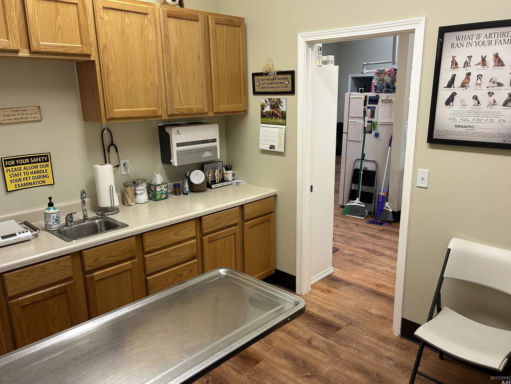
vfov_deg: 51.4
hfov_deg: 65.3
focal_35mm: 27
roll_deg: +1.2
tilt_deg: -14.9
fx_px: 399
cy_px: 197
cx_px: 265
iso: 125
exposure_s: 1/120
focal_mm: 5.7
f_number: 1.5
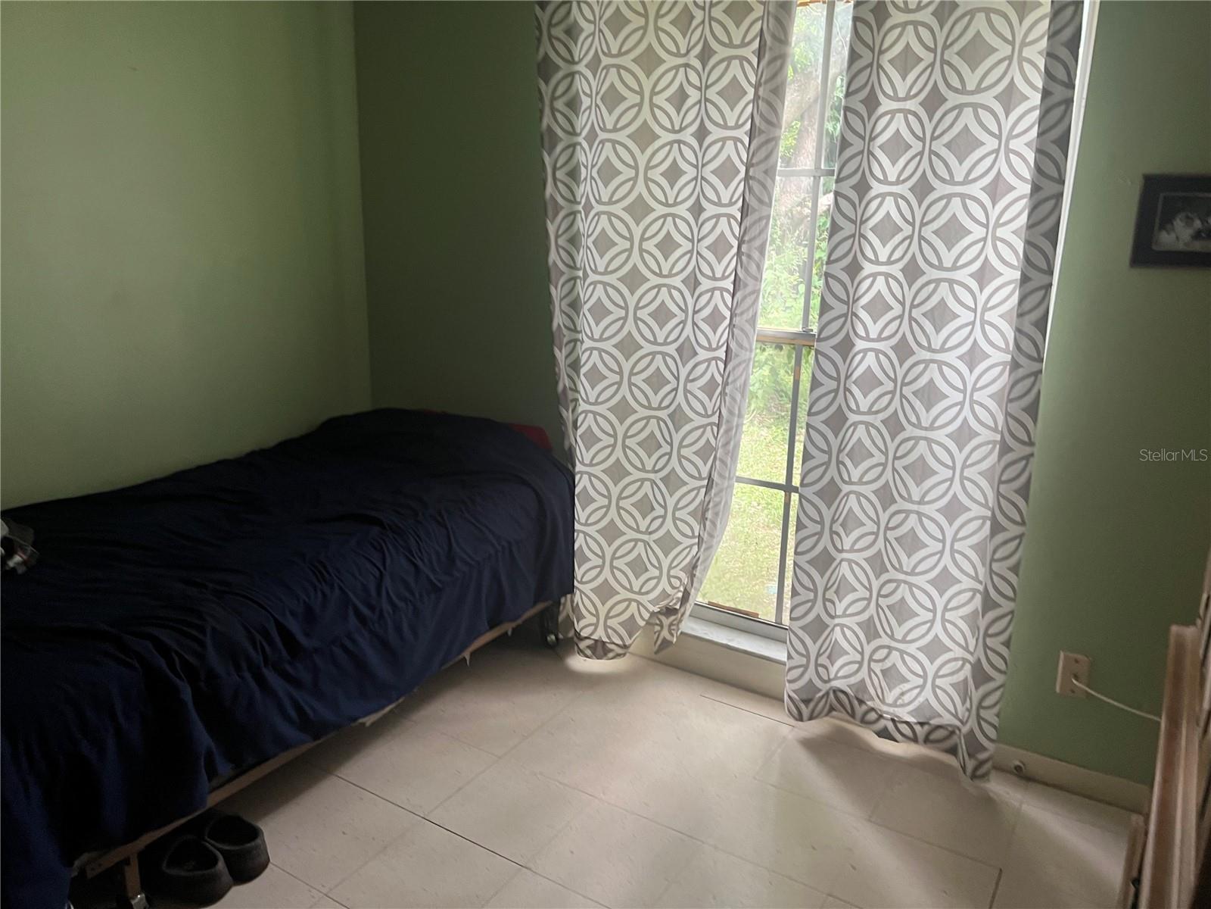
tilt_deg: -16.3
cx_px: 606
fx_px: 910
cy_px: 454
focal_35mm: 26
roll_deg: -1.1
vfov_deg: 53.1
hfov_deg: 67.3
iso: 125
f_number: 1.5
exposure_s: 1/62
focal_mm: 5.7
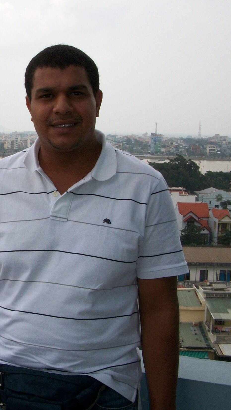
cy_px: 185
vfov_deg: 35.4
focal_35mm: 59
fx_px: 642
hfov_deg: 19.6
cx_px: -20
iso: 80
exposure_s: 1/250
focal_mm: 6.3
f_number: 5.6
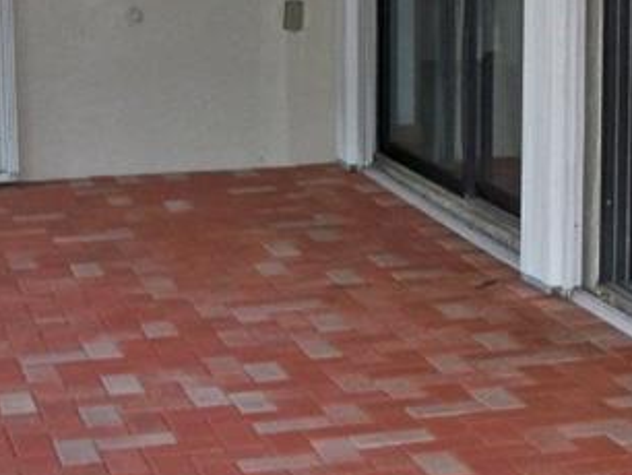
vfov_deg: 12.7
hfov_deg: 16.8
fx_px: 2138
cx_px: 409
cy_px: 242
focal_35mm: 117
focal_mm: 6.2
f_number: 3.5
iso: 200
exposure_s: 1/30
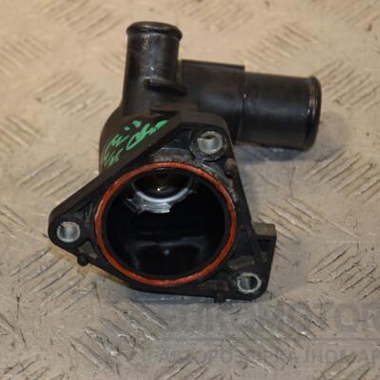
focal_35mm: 177
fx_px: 2198
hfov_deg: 9.9
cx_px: 140
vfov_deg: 9.9
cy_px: 190
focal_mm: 92
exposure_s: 1/200
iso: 800
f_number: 6.3
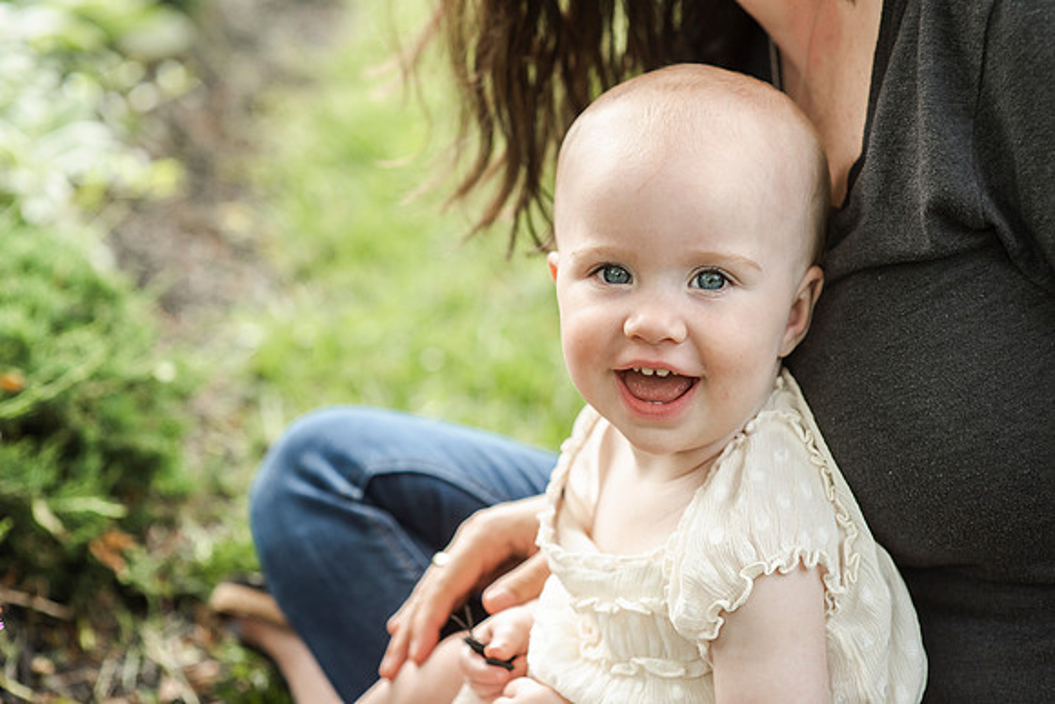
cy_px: 352
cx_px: 528
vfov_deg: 16.1
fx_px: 2491
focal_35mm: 85
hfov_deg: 23.9
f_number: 3.5
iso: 800
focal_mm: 85
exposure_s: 1/1250
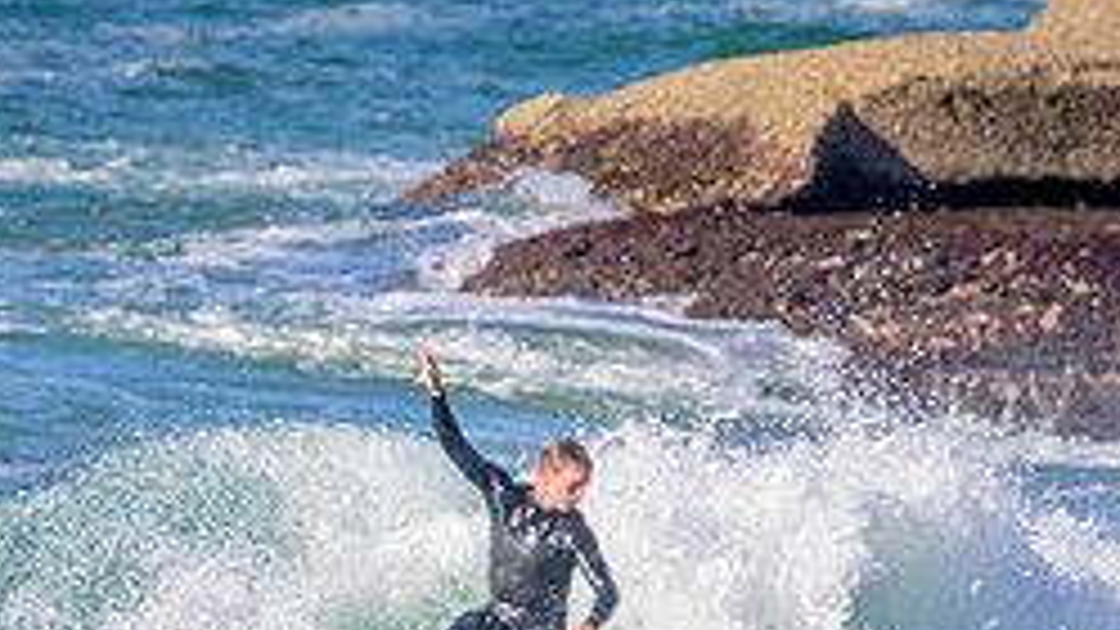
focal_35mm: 1949
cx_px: 409
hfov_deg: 1.1
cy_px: 740
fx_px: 57875
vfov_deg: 0.6
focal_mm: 800
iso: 1400
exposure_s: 1/2000
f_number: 11
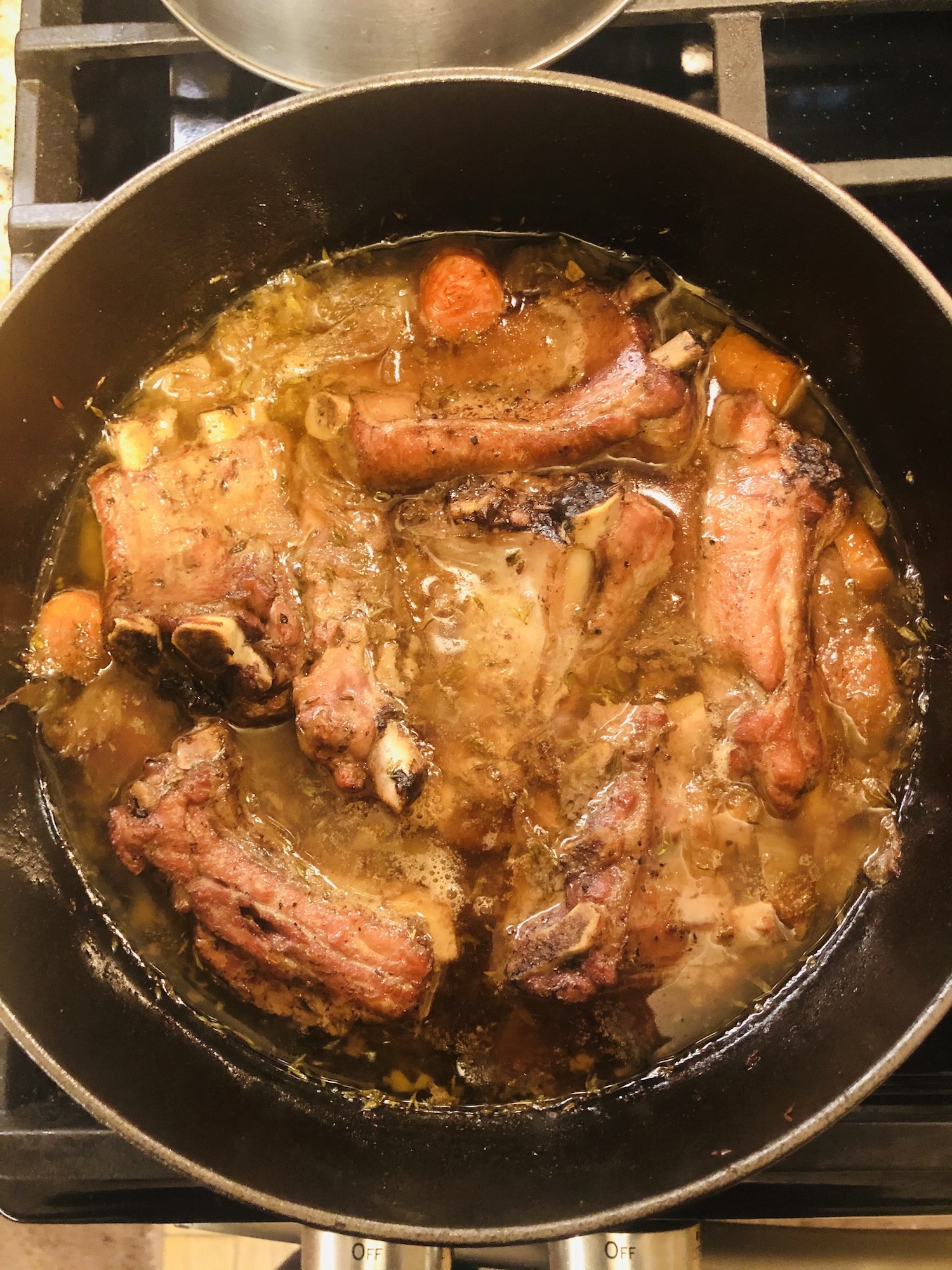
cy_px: 635
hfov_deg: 49.7
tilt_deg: -81.4
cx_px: 476
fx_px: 1027
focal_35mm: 28
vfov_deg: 63.4
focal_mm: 4
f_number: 1.8
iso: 100
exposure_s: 1/5
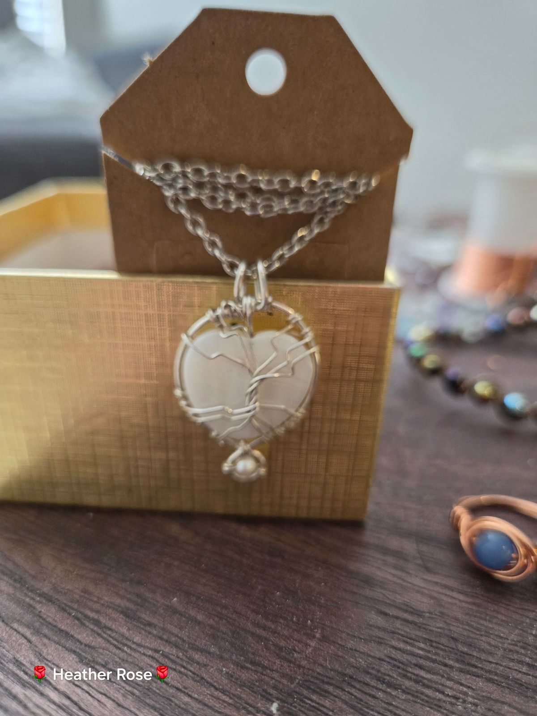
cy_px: 358
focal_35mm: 23
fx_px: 476
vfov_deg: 73.9
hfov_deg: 58.9
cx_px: 268
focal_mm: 5.4
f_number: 1.8
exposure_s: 1/120
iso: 320
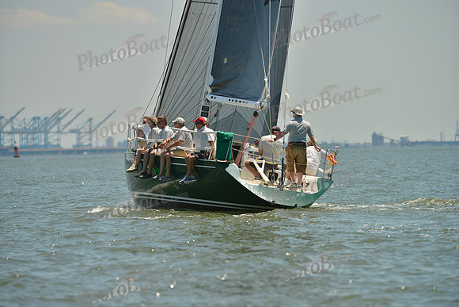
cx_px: 230
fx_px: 3443
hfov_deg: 7.6
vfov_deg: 5.1
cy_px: 154
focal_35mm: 270
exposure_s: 1/1600
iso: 200
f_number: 5
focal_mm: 270
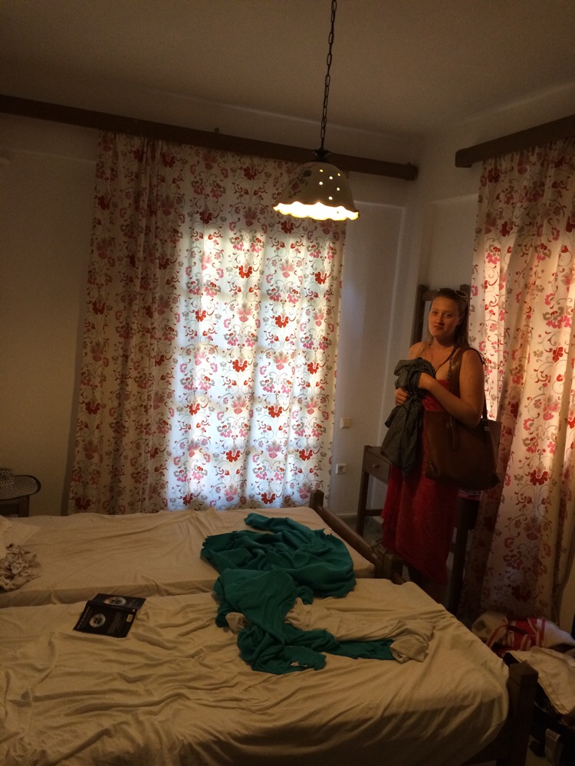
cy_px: 383
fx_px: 664
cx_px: 288
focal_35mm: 30
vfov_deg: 60.0
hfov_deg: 46.8
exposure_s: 1/30
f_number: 2.2
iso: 200
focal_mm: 4.12
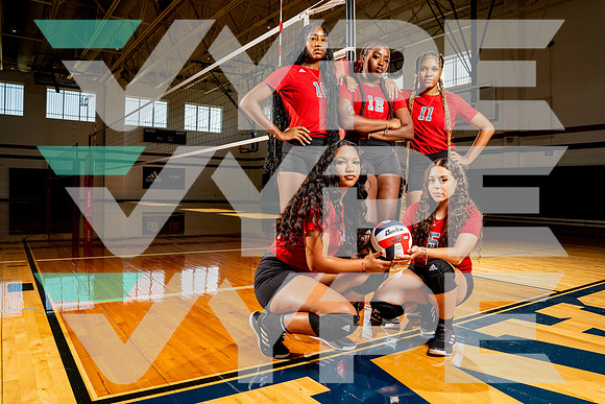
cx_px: 302
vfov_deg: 48.0
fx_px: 453
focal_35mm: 27
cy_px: 202
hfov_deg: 67.4
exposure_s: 1/250
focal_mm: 26
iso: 100
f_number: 5.6
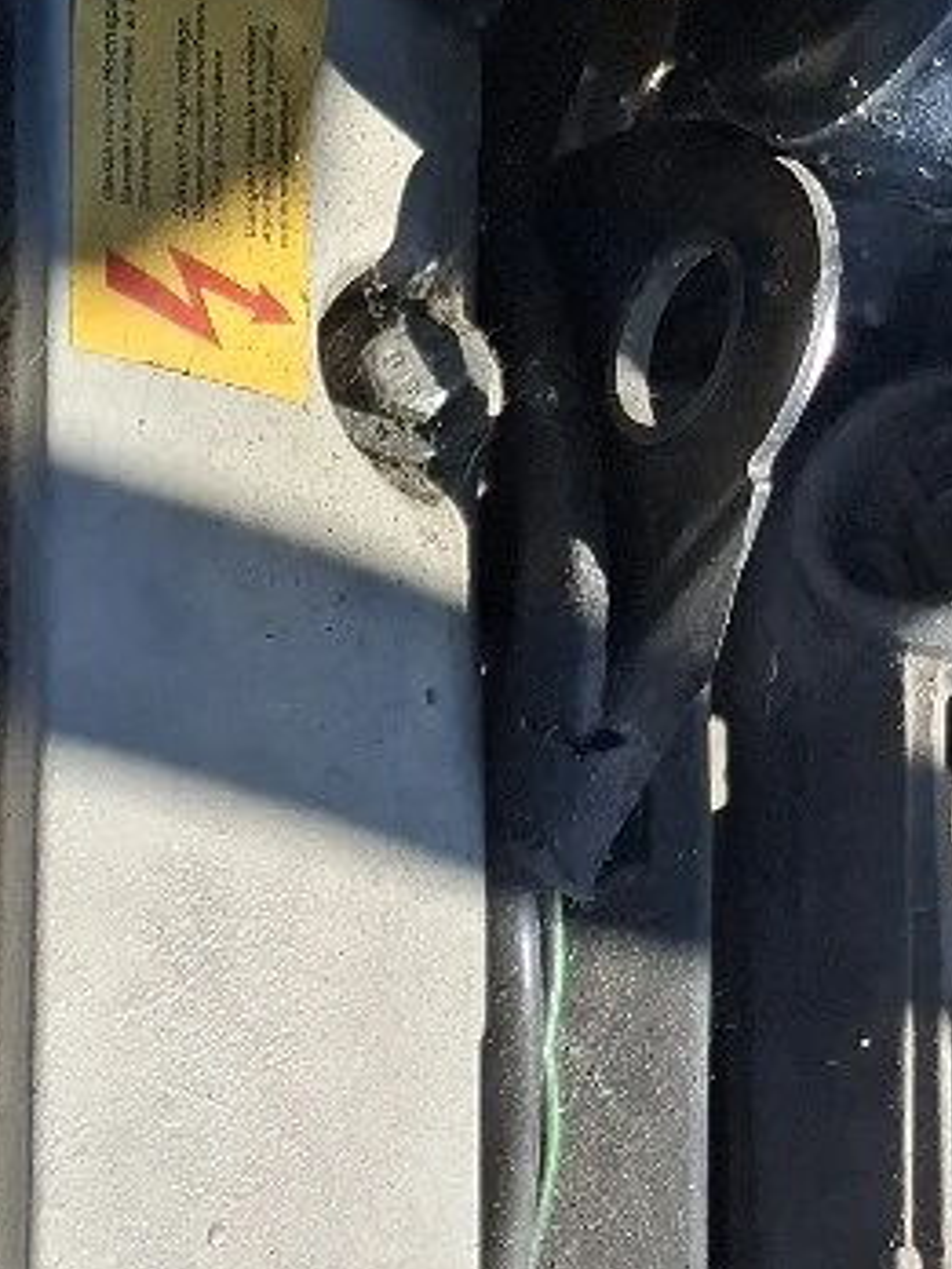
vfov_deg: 20.6
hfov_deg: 15.0
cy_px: 1588
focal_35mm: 88
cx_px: -653
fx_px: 3227
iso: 50
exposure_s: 1/1250
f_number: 1.8
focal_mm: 5.54
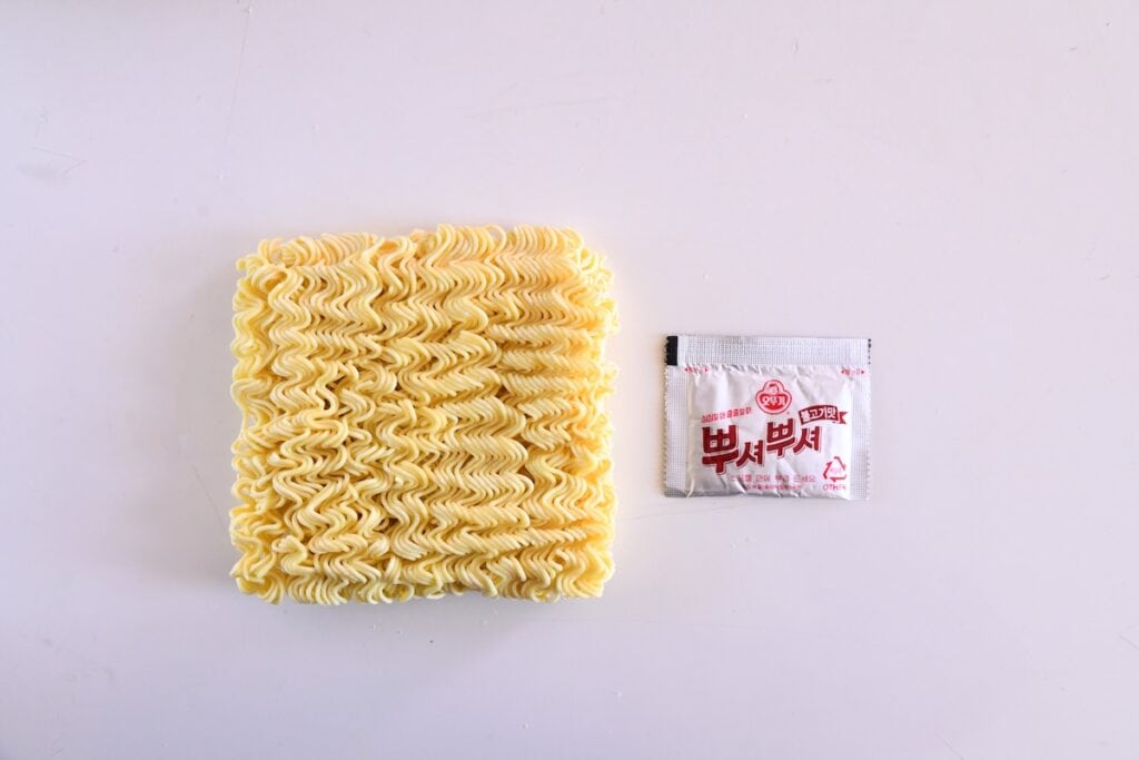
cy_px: 380
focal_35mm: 48
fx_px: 1519
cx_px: 570
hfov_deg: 41.1
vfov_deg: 28.1
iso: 2500
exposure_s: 1/80
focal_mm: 48
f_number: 6.3
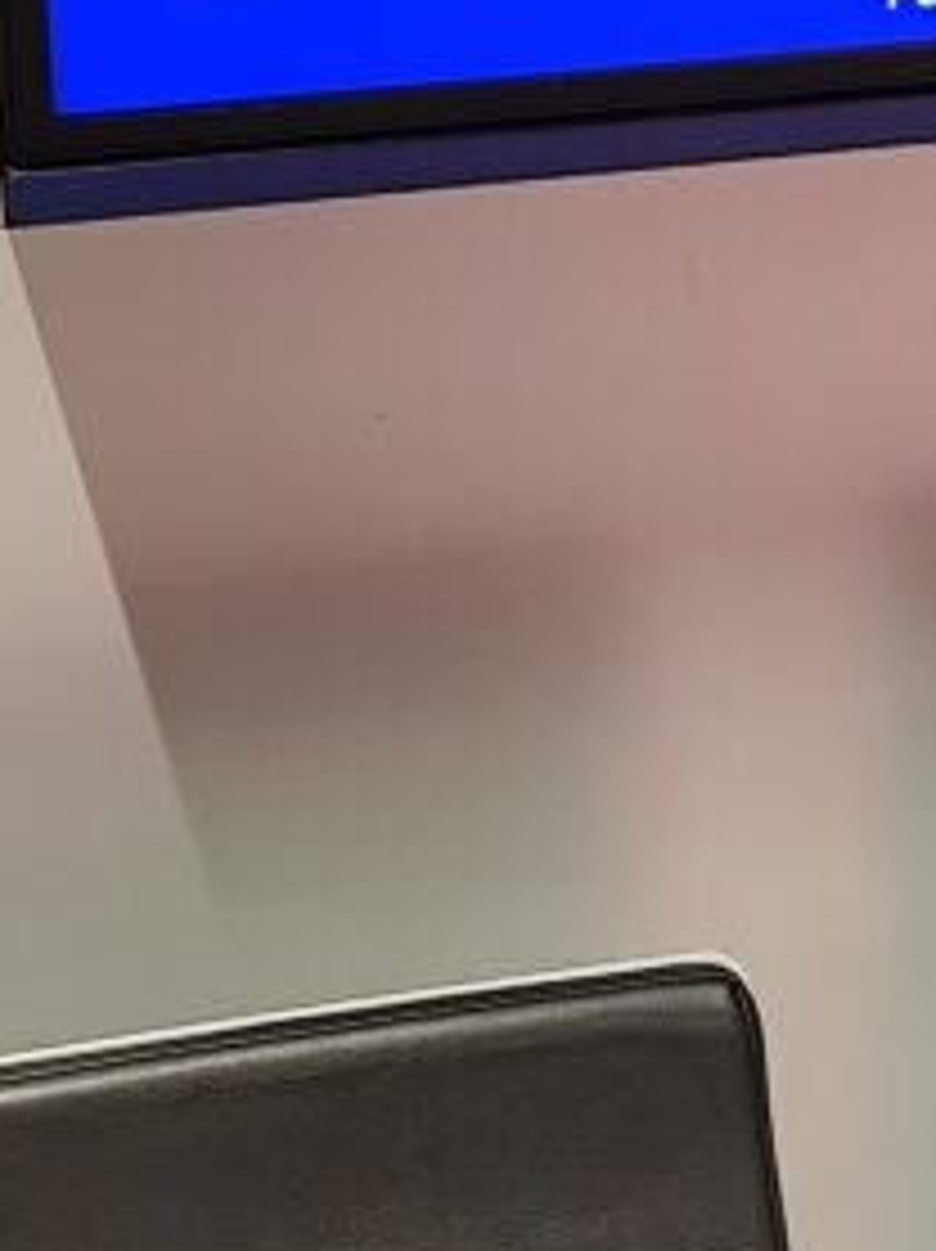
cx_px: 1328
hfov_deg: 12.1
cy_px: -414
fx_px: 4261
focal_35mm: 118
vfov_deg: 15.8
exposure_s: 1/50
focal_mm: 6.14
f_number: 1.65
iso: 200
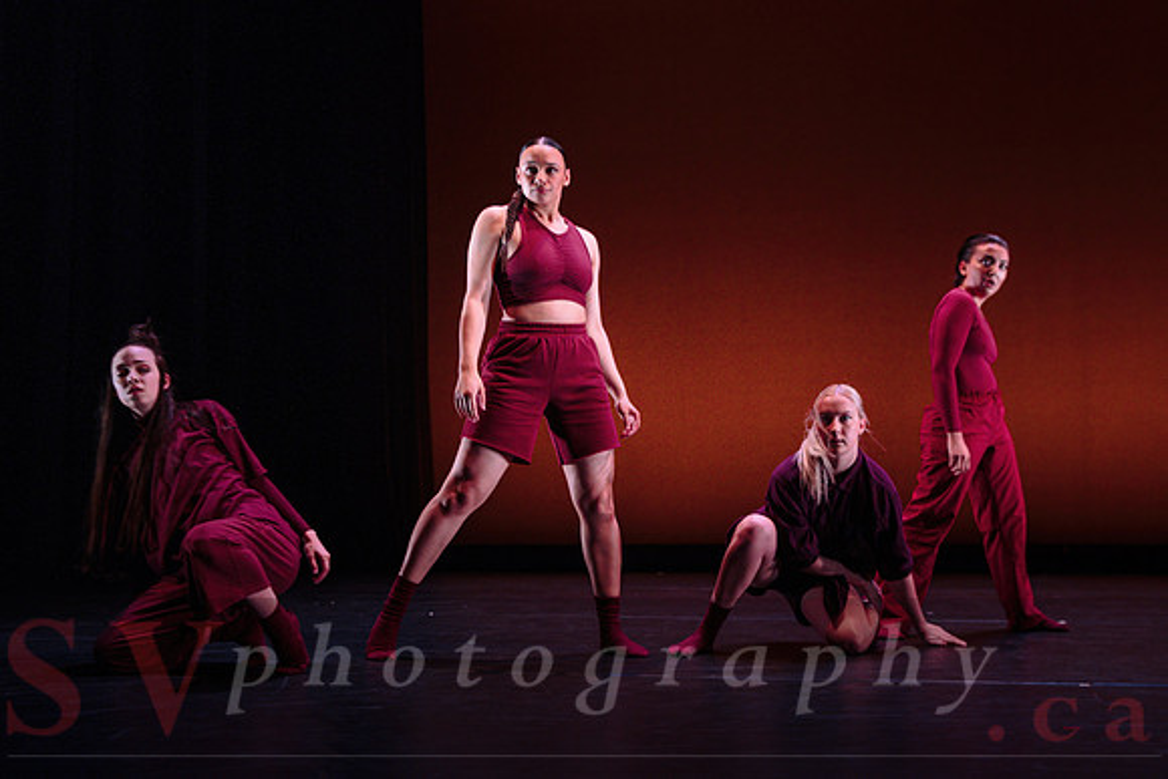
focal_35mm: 50
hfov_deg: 39.2
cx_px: 716
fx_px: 1631
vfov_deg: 26.8
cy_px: 463
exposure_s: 1/250
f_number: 2.8
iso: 2500
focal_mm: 40
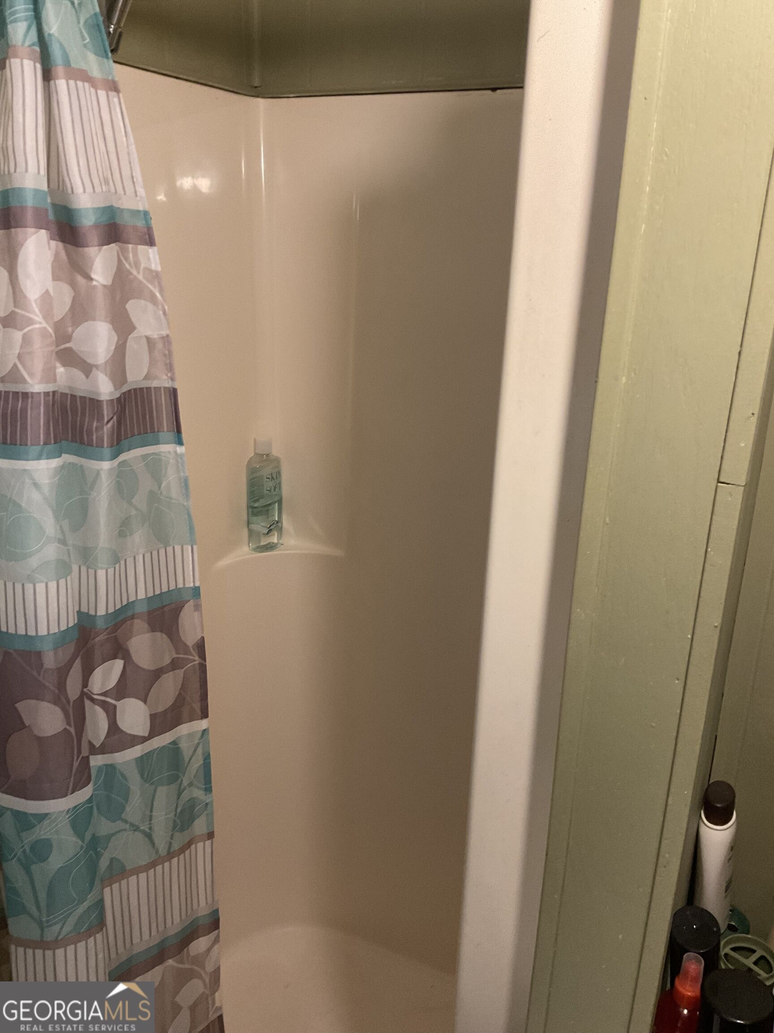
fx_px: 865
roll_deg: -2.1
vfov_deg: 61.7
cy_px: 516
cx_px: 387
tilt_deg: -17.3
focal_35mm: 29
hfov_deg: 48.2
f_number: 1.8
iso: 200
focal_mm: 3
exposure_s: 1/60
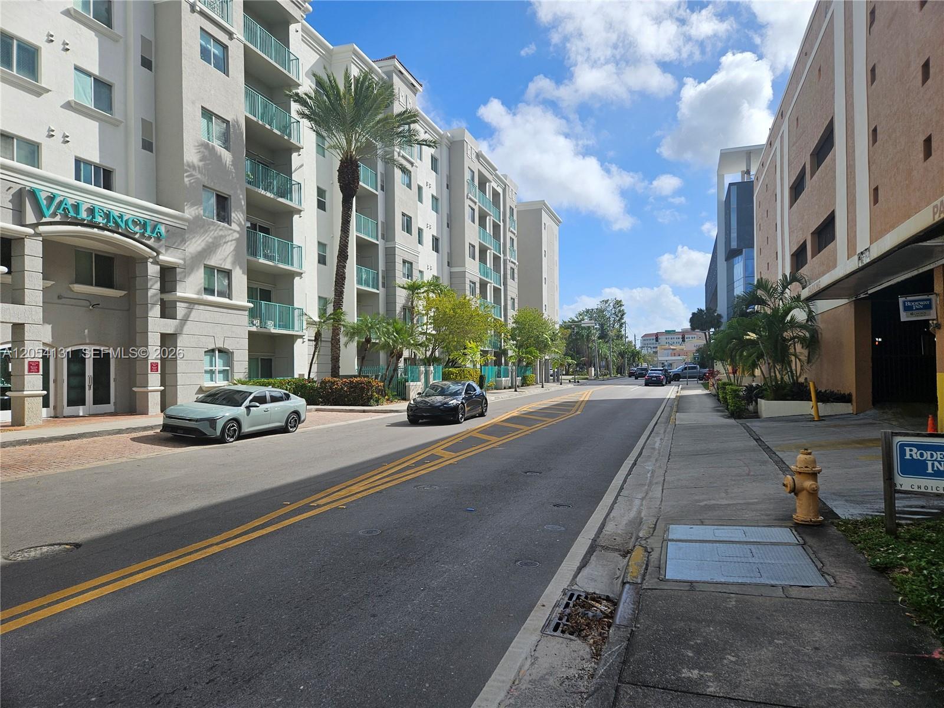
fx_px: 627
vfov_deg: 58.9
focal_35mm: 23
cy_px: 354
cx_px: 472
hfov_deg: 73.9
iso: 25
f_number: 1.8
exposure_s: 1/2752
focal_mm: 5.4
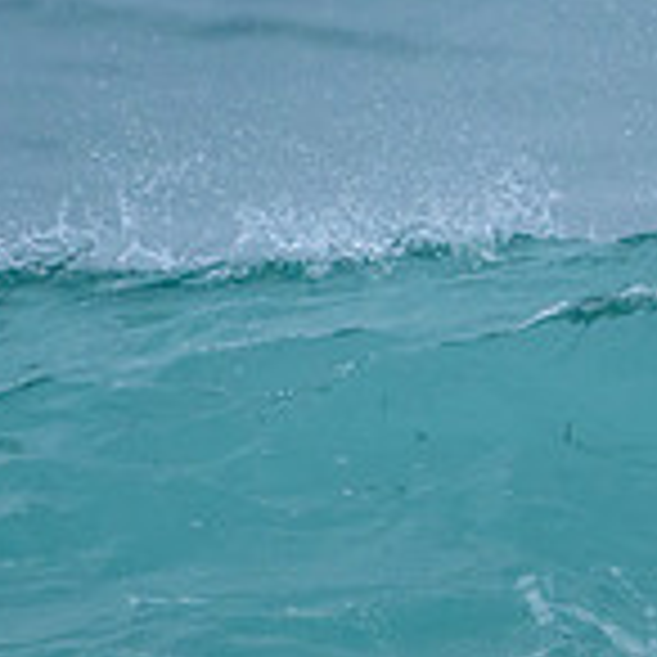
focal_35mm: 2116
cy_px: 601
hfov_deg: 0.8
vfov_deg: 0.8
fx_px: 45437
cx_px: 1481
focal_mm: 500
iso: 800
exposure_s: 1/2000
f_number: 5.6
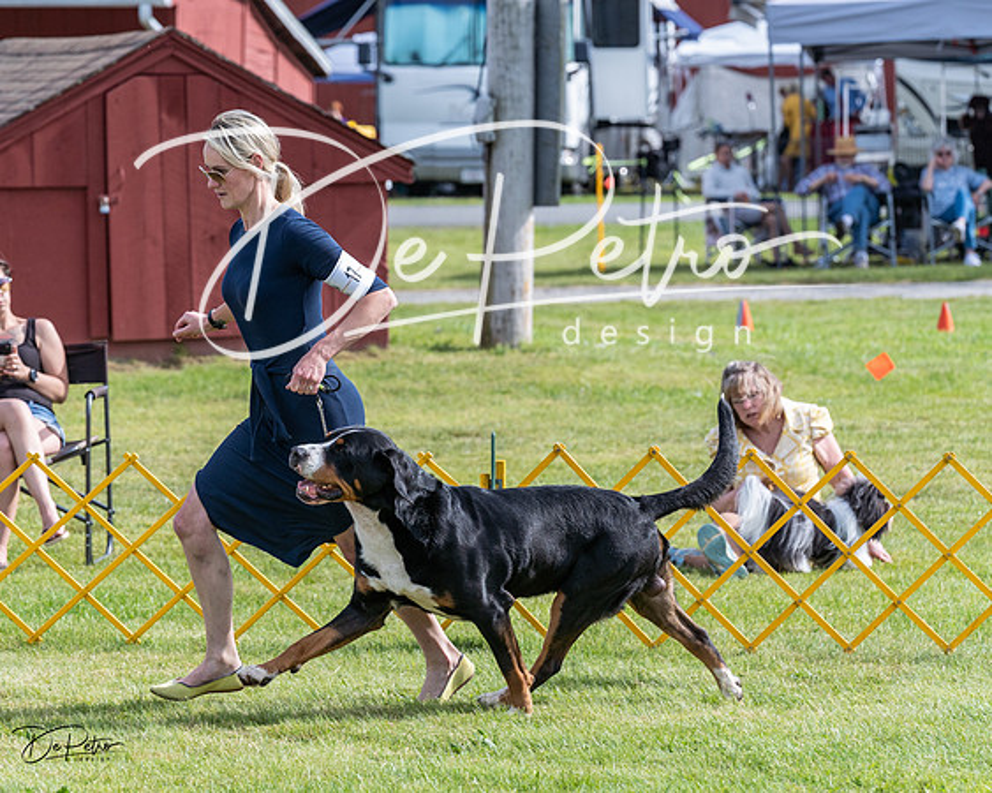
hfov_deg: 10.3
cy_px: 345
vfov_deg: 8.3
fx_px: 5486
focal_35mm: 187
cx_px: 419
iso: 400
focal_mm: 147
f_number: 5.6
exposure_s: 1/1250
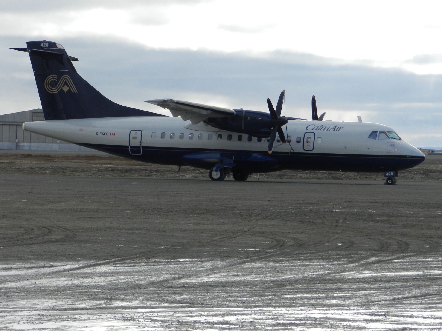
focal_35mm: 130
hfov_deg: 15.2
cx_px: 221
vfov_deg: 11.4
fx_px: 1660
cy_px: 166
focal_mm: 23.1
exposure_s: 1/640
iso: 160
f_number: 5
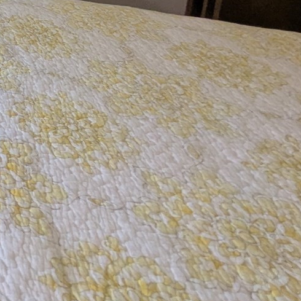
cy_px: -143
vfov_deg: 23.6
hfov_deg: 18.3
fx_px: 580
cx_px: -313
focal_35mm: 59
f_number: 2.2
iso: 42
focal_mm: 2.35
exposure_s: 1/59.9
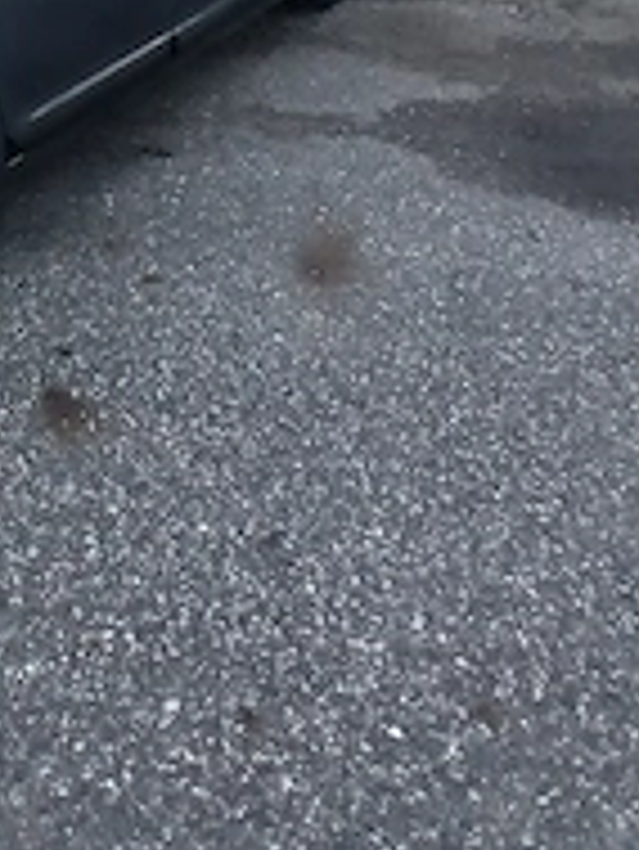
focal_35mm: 36
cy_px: 9
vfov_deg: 44.1
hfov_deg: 37.8
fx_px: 885
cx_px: 99
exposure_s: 1/100
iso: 80
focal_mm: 1.4
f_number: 2.2
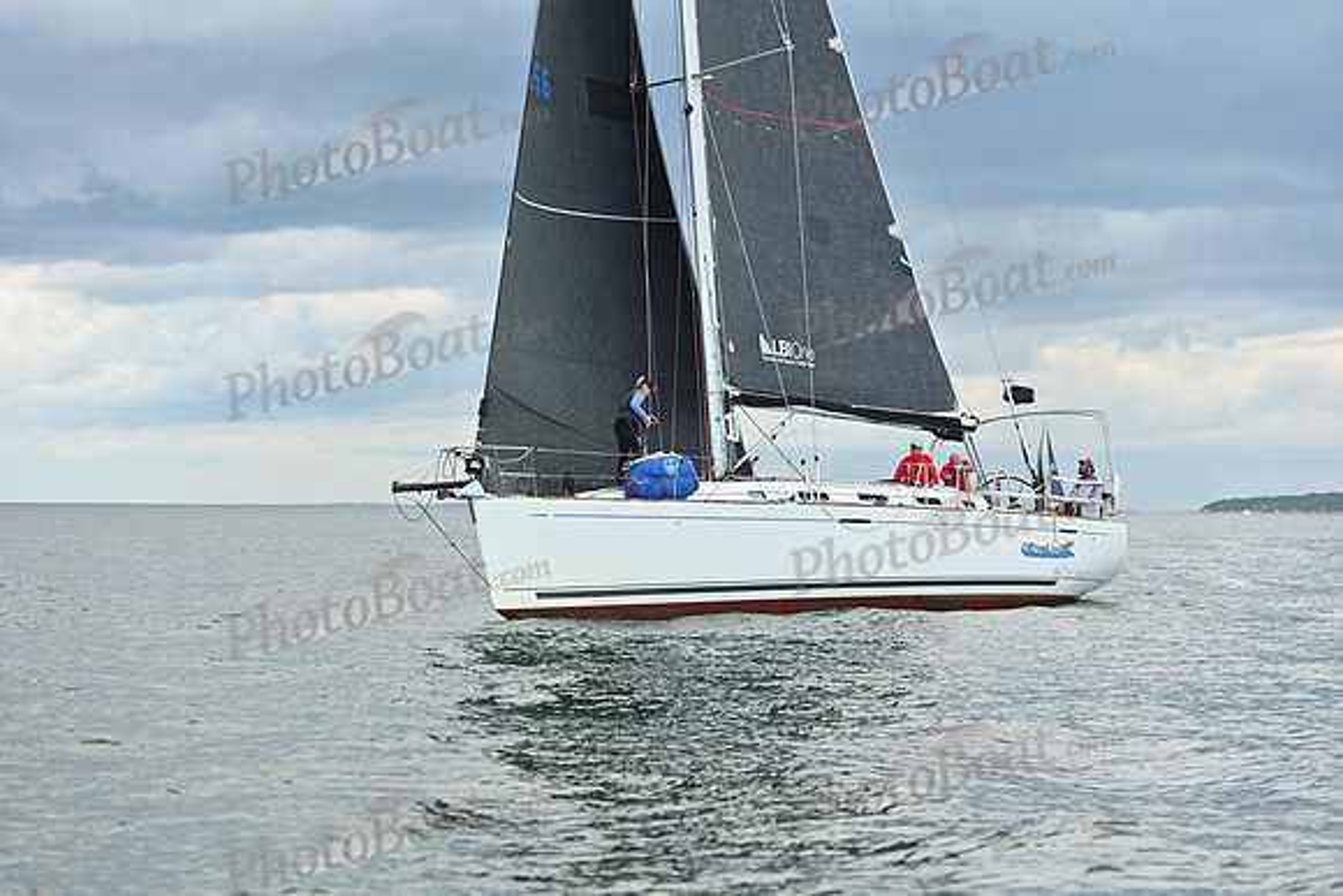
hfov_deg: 24.8
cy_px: 448
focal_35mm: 82
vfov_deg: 16.7
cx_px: 672
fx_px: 3060
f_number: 4
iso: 250
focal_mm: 82
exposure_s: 1/640
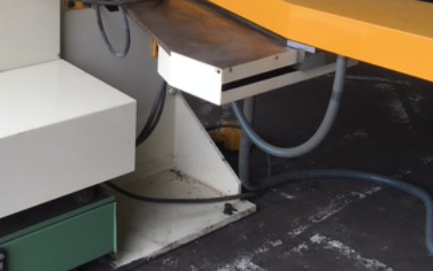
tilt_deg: -13.5
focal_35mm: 61
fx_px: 720
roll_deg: -0.8
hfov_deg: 32.5
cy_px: -4
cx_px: 86
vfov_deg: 20.6
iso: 32
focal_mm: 4.15
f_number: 2.2
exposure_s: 1/100
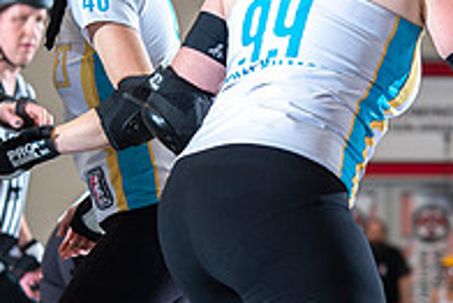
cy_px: 235
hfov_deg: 6.2
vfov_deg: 4.1
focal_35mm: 332
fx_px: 4181
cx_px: 252
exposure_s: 1/160
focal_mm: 112
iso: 500
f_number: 5.6
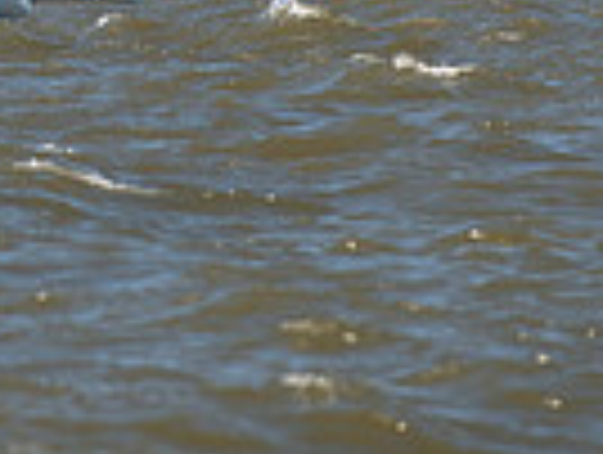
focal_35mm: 908
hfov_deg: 2.2
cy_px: -331
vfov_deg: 1.6
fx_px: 15845
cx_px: -159
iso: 320
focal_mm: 200
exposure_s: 1/2000
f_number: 5
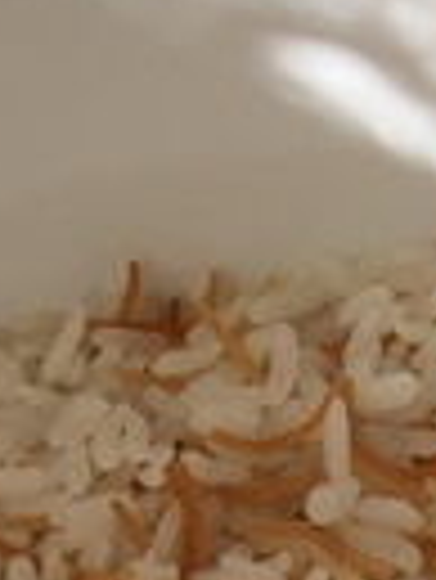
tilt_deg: -65.5
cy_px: 1524
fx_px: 2599
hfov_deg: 9.6
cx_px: 373
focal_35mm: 155
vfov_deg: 10.4
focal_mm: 4.15
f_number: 2.2
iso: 32
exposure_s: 1/892
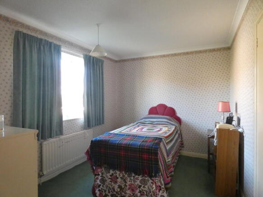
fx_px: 152
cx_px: 132
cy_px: 98
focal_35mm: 20
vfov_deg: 66.0
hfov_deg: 81.8
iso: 1000
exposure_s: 1/60
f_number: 2.8
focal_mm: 3.6
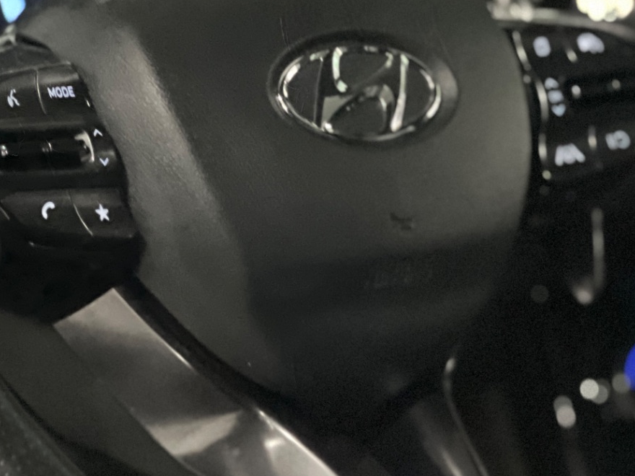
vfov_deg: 8.8
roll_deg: -2.9
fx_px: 3082
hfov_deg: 11.8
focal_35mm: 168
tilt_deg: -15.4
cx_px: 353
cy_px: 301
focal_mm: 9
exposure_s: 1/15
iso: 2000
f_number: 2.8
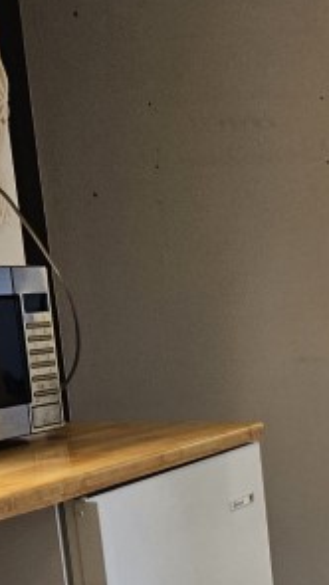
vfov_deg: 23.7
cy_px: 545
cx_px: 650
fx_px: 1349
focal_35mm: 87
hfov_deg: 12.3
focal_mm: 5.4
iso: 250
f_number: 1.8
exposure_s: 1/100
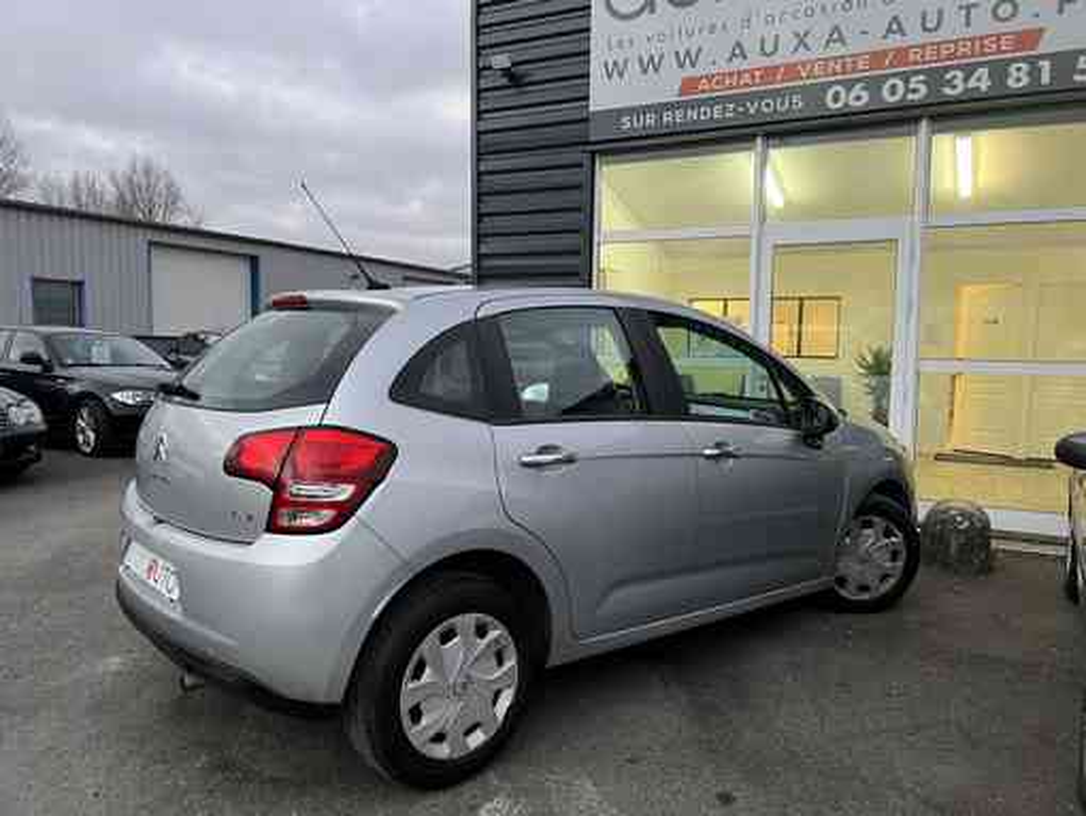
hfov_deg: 67.3
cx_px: 543
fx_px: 816
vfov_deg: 53.1
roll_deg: -0.7
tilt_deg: -5.1
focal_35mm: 26
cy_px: 408
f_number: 1.5
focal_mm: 5.7
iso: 100
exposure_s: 1/50
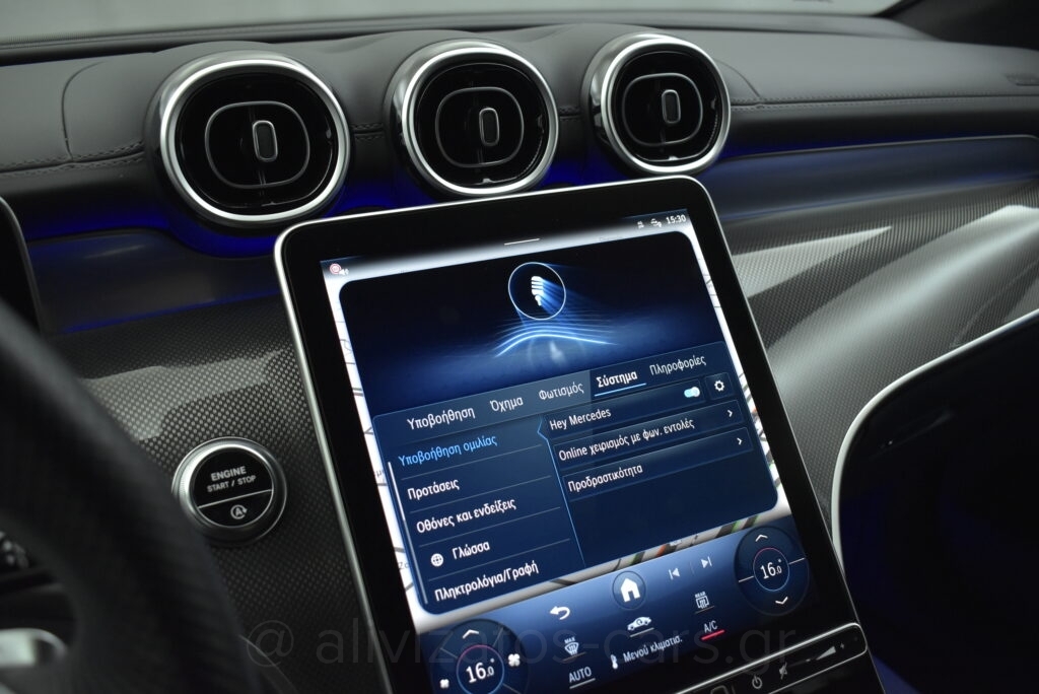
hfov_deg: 57.2
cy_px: 347
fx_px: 953
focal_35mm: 33
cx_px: 520
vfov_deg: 40.0
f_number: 3.8
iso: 1600
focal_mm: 22
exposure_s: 1/100
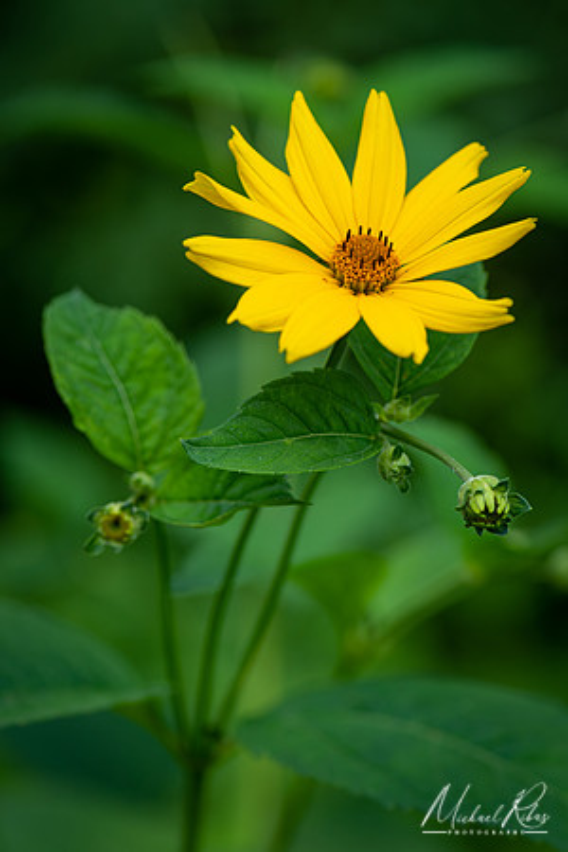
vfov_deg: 19.5
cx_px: 284
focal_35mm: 105
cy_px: 426
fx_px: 2485
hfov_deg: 13.0
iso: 100
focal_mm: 105
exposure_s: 1/125
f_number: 5.6
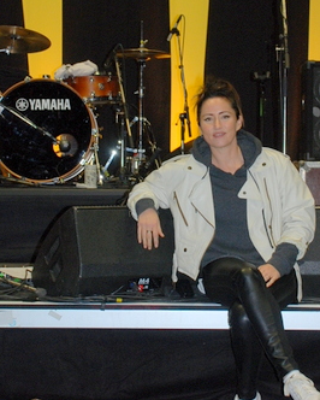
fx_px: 1124
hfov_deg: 16.2
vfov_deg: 20.1
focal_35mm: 95
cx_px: 194
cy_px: 127
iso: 320
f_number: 4.2
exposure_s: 1/60
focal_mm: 32
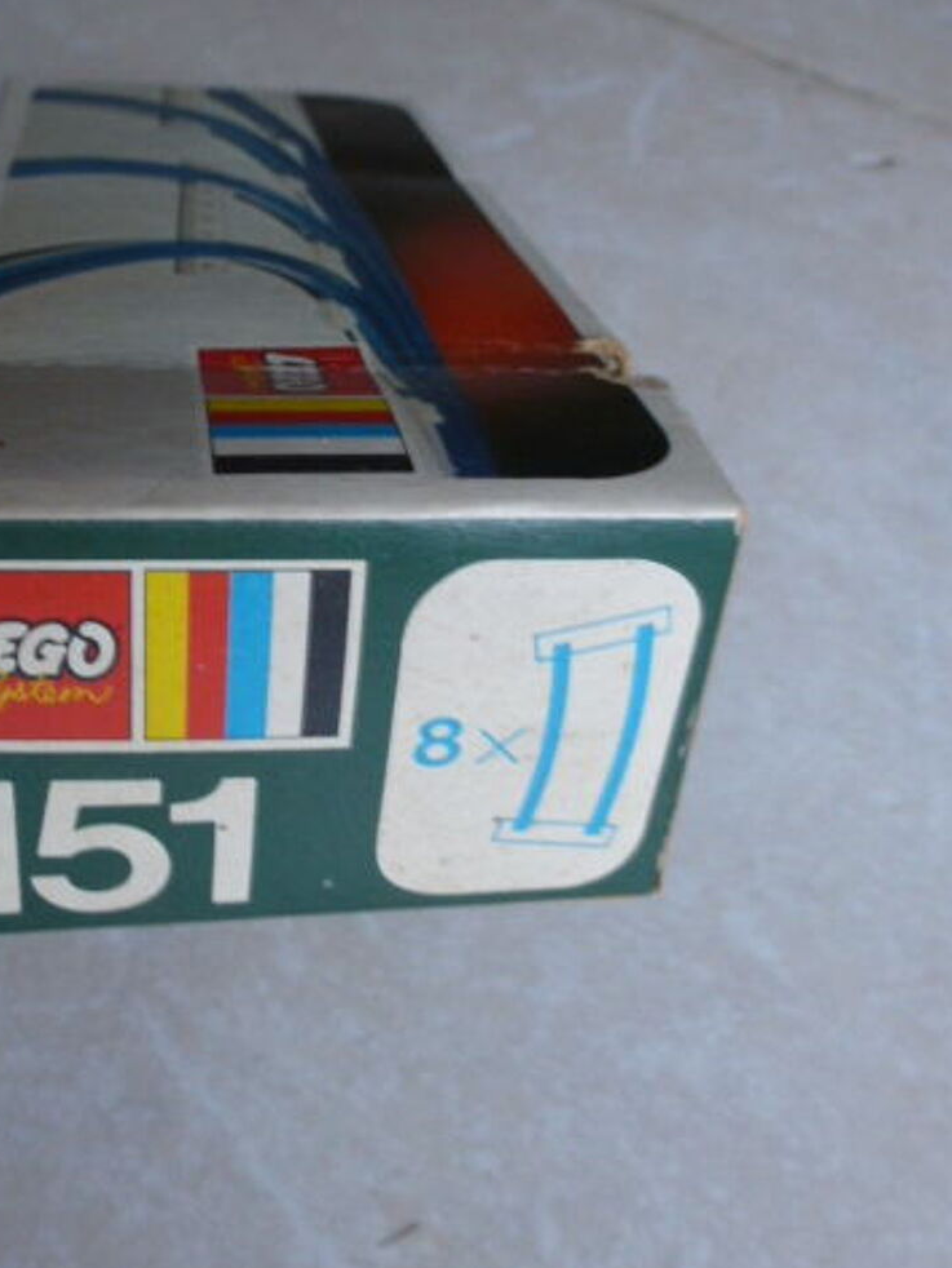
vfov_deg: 48.8
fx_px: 1393
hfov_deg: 37.3
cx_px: 319
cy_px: 535
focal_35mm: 38
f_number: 3.5
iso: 500
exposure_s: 1/4
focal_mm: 5
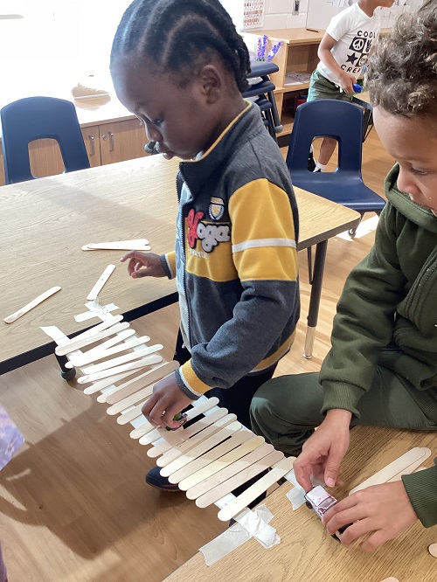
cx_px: 218
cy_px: 291
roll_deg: -2.9
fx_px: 521
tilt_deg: -33.5
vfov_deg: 58.3
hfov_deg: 45.5
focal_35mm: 31
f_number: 2.4
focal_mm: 3.3
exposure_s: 1/60
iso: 100
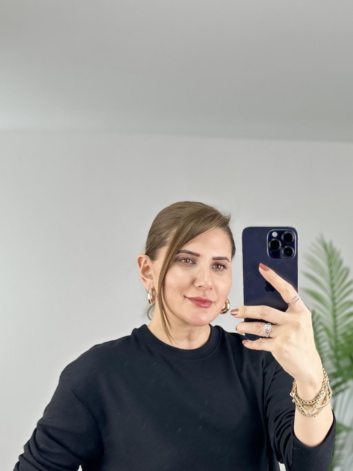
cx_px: 300
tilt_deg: -13.2
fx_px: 680
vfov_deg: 37.2
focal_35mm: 50
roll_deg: +0.5
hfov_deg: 28.3
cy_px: 354
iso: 50
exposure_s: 1/123
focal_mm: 6.86
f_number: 1.78
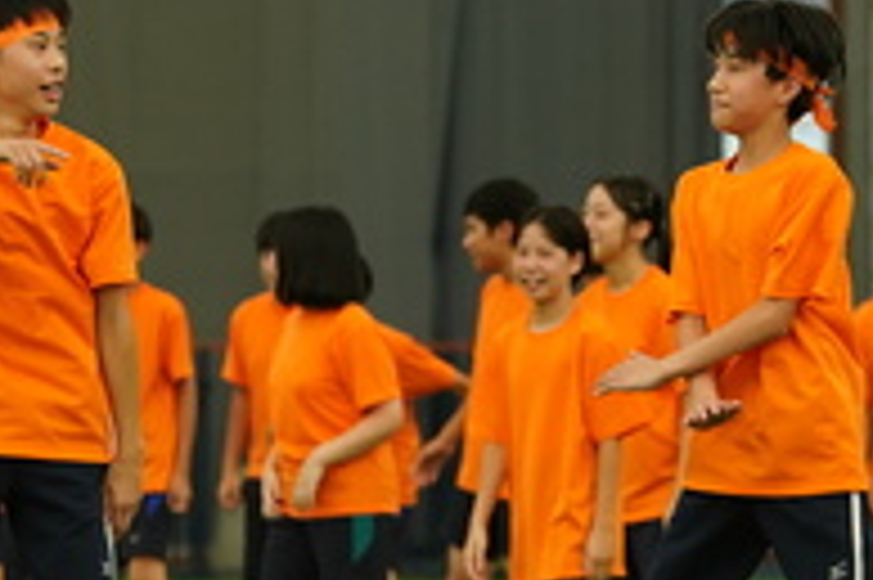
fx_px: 12987
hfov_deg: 3.9
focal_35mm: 536
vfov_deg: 2.6
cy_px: 160
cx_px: 369
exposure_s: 1/1000
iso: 1000
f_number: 4.5
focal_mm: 160
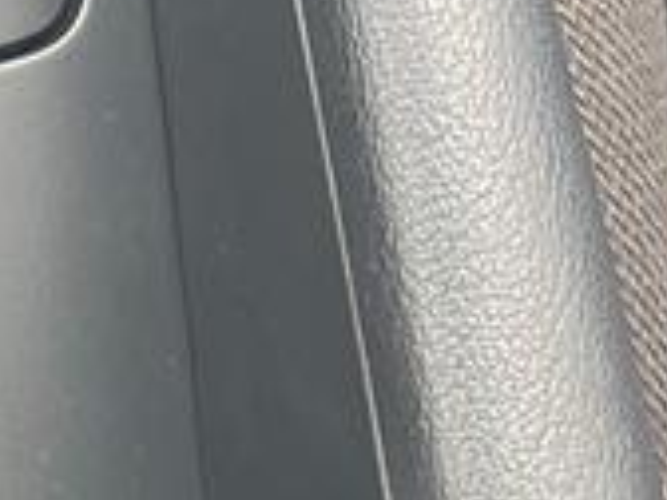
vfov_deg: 6.4
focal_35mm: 198
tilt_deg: -59.3
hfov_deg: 9.1
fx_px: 3815
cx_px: -866
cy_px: -1333
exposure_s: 1/121
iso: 64
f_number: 1.6
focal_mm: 5.1
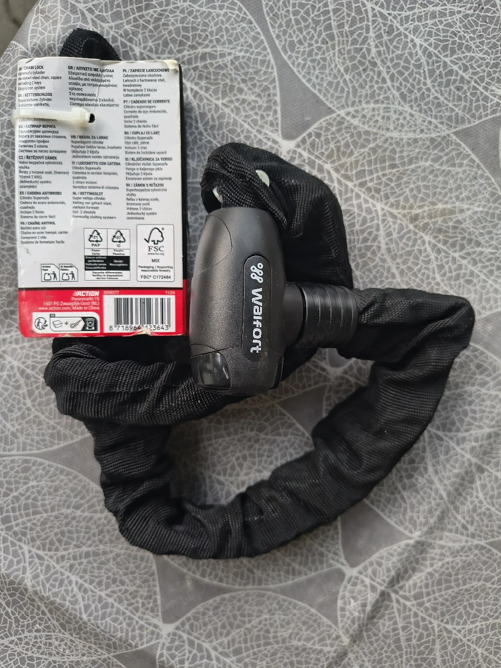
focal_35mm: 24
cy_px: 334
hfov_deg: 56.8
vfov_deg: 71.6
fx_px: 463
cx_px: 250
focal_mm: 5.56
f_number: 1.8
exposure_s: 1/100
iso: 657
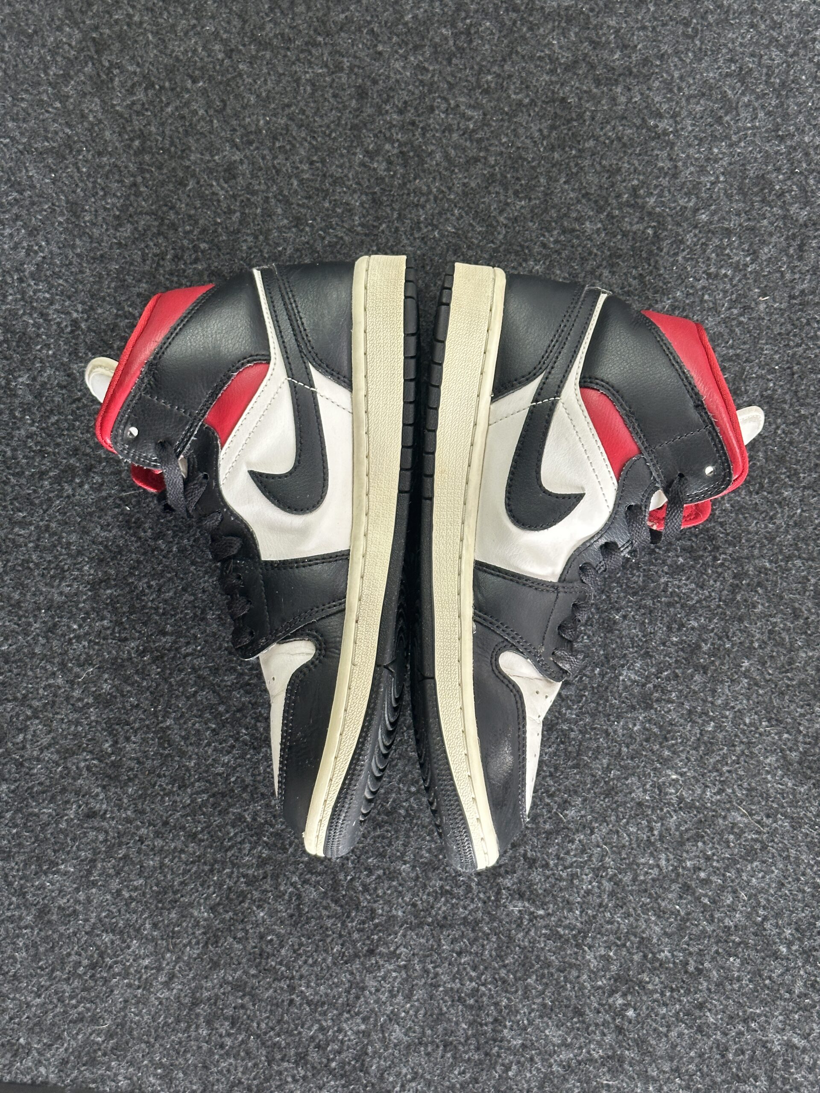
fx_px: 1516
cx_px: 410
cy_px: 546
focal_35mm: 48
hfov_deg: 30.3
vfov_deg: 39.7
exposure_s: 1/50
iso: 200
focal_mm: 6.86
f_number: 1.78
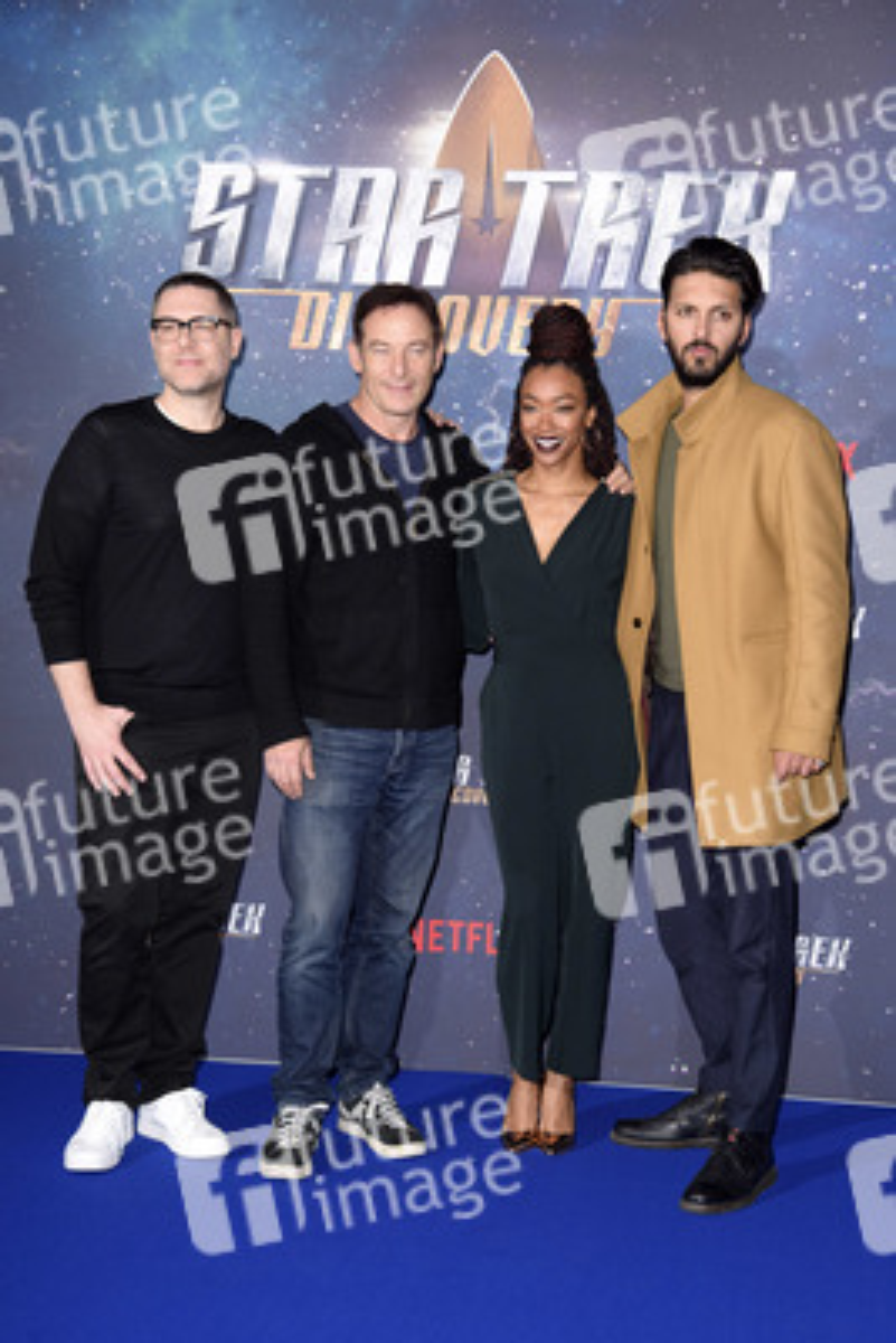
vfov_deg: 30.9
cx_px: 448
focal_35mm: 65
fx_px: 2424
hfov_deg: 20.9
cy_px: 672
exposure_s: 1/250
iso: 400
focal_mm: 65
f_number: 5.6
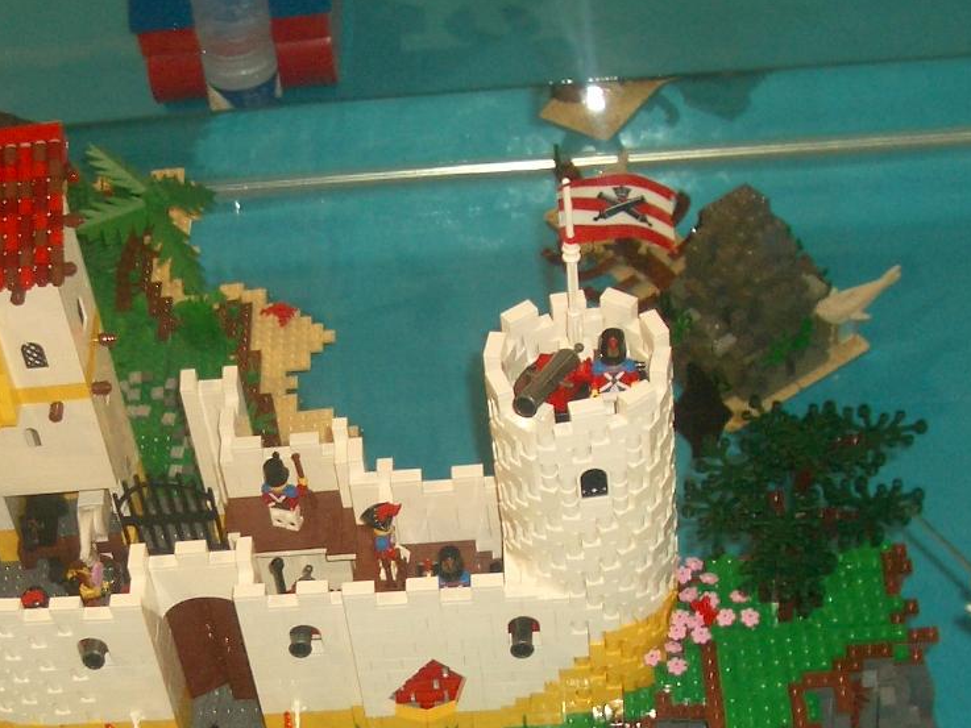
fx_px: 2132
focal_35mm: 76
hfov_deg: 25.3
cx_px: 206
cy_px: 613
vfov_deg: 19.1
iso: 100
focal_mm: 5.8
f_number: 2.6
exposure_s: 1/60
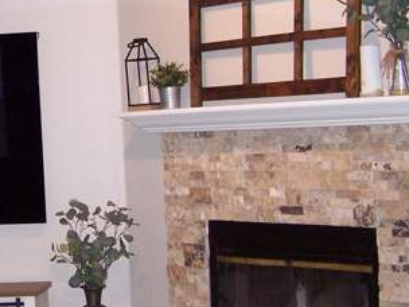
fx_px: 1182
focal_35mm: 100
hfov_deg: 19.1
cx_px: 4
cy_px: 133
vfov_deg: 14.8
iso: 140
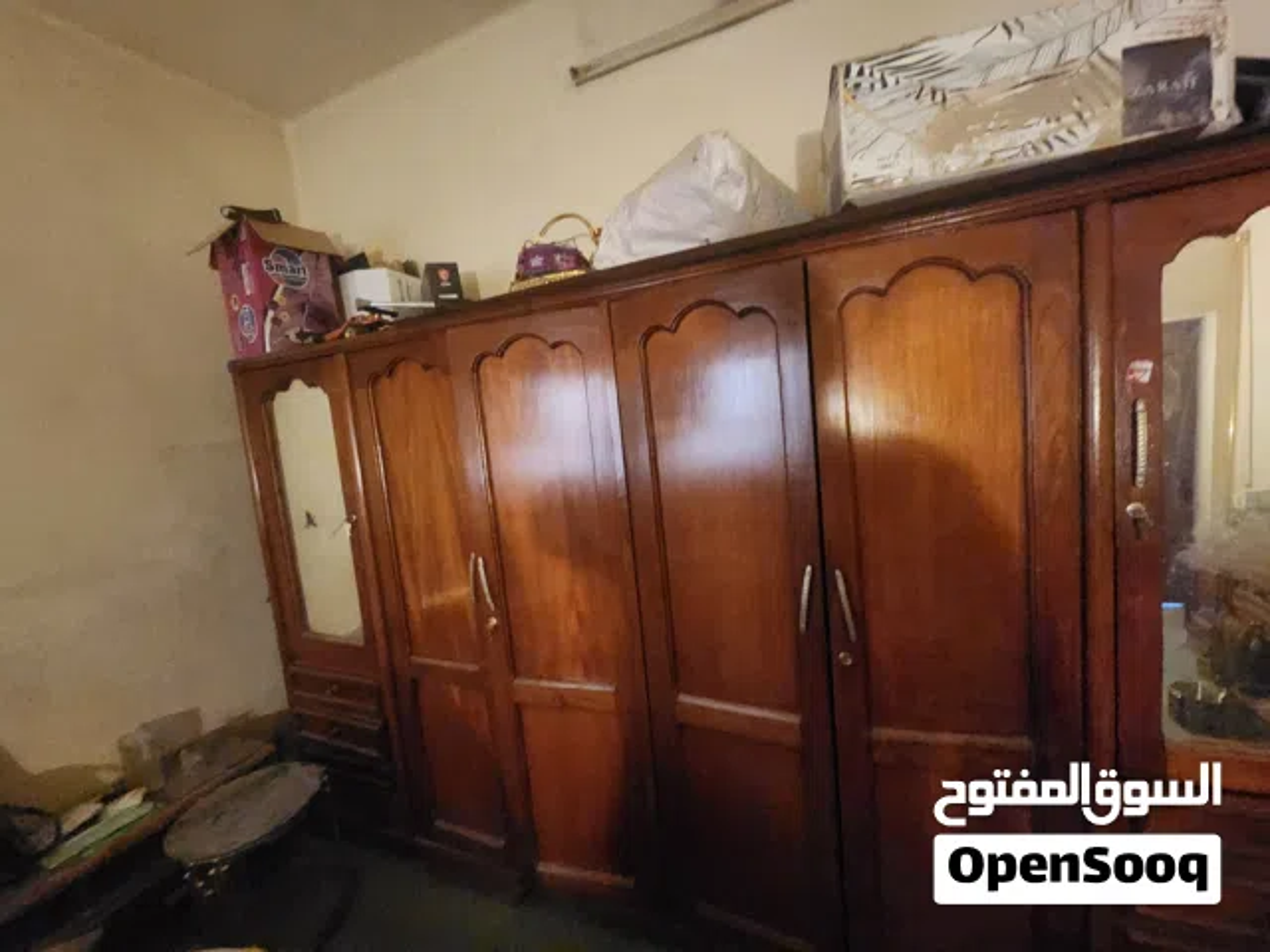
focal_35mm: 13
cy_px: 476
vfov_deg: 89.9
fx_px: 477
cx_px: 635
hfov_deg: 106.2
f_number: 2.2
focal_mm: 2.2
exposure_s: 1/25
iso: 2000
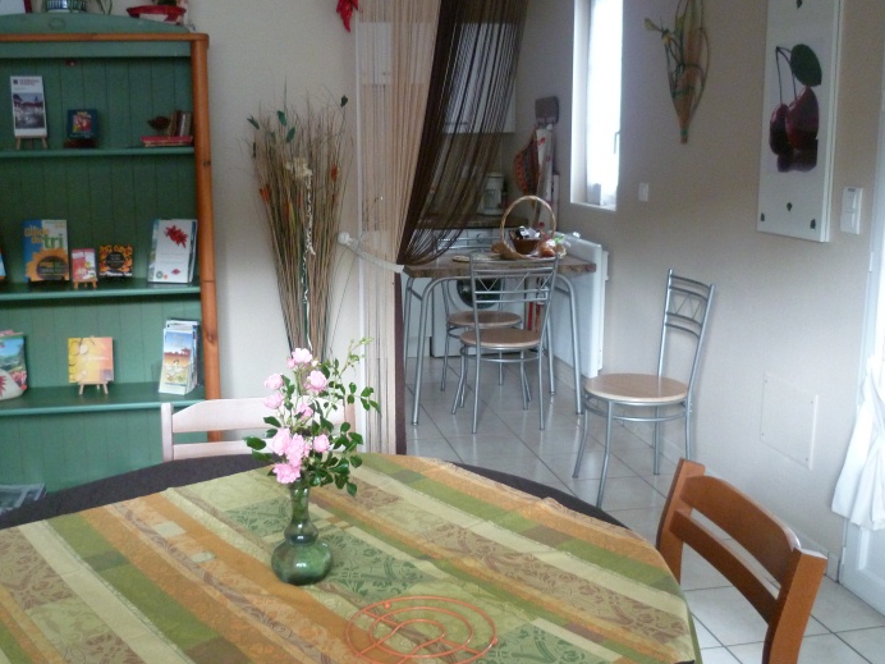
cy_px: 330
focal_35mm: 37
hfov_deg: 50.0
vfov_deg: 38.7
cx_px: 375
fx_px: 946
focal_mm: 5.7
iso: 400
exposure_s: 1/13
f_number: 3
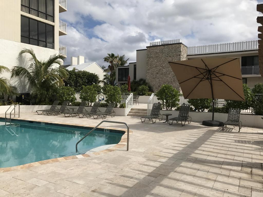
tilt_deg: +0.9
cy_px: 98
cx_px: 132
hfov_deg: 63.4
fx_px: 213
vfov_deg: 49.7
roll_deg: -1.9
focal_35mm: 28
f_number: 1.8
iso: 20
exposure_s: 1/4566
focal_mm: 3.99
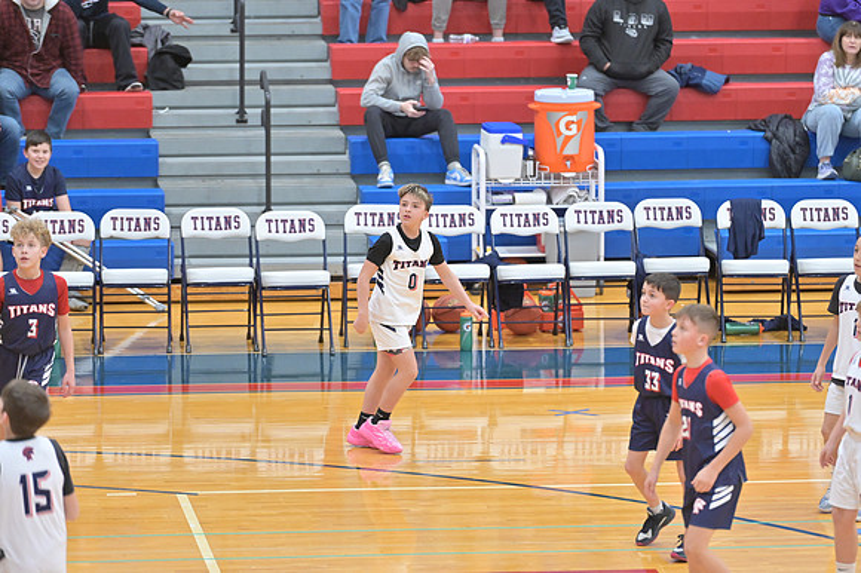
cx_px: 430
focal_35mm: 200
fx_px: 4780
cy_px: 286
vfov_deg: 6.9
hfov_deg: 10.3
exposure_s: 1/400
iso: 4500
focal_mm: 200
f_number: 4
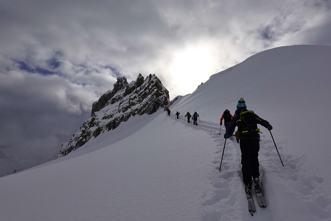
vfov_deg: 53.1
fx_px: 221
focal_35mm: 24
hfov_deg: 73.8
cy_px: 110
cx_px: 166
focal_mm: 9
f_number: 8
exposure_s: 1/1250
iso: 100
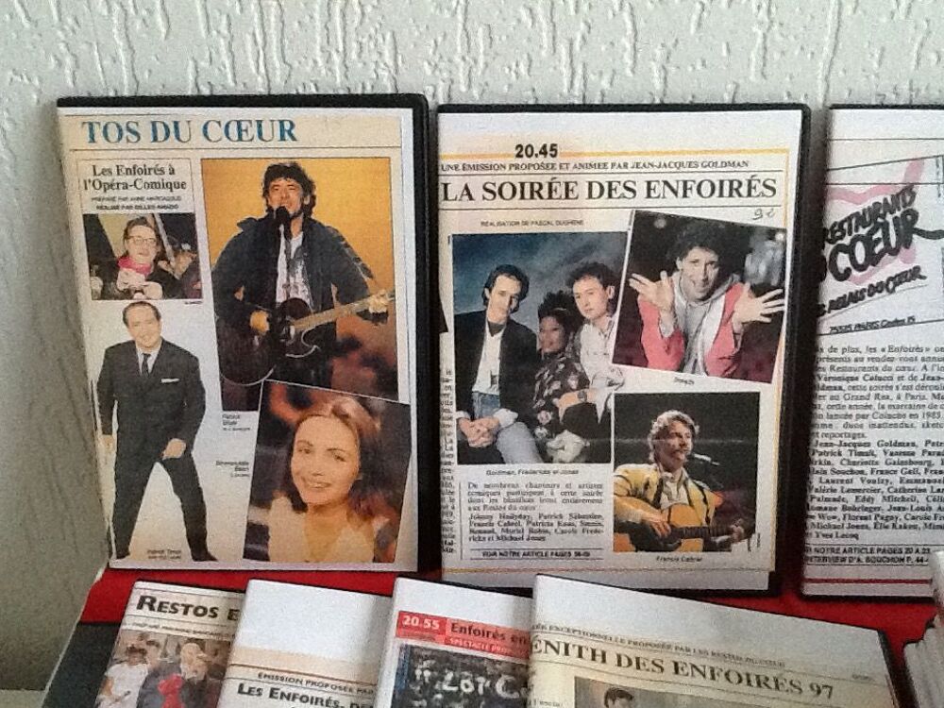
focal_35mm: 44
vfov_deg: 32.9
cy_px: 354
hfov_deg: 42.9
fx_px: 1200
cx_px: 472
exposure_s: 1/30
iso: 320
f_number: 2.4
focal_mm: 2.03
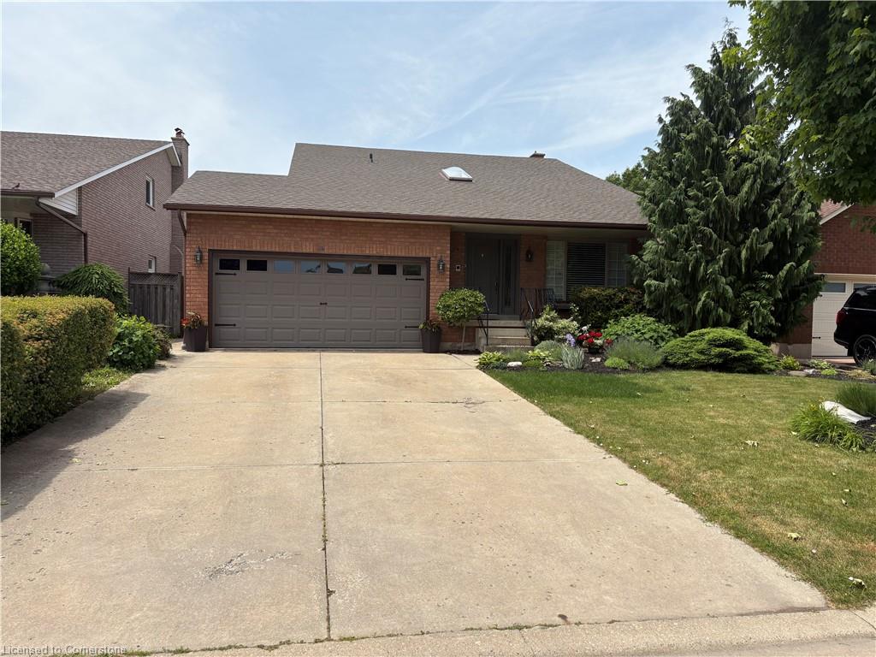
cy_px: 328
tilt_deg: -2.5
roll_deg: -0.7
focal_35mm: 26
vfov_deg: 53.1
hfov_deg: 67.3
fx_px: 658
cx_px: 438
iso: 50
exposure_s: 1/3831
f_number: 1.6
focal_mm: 5.96
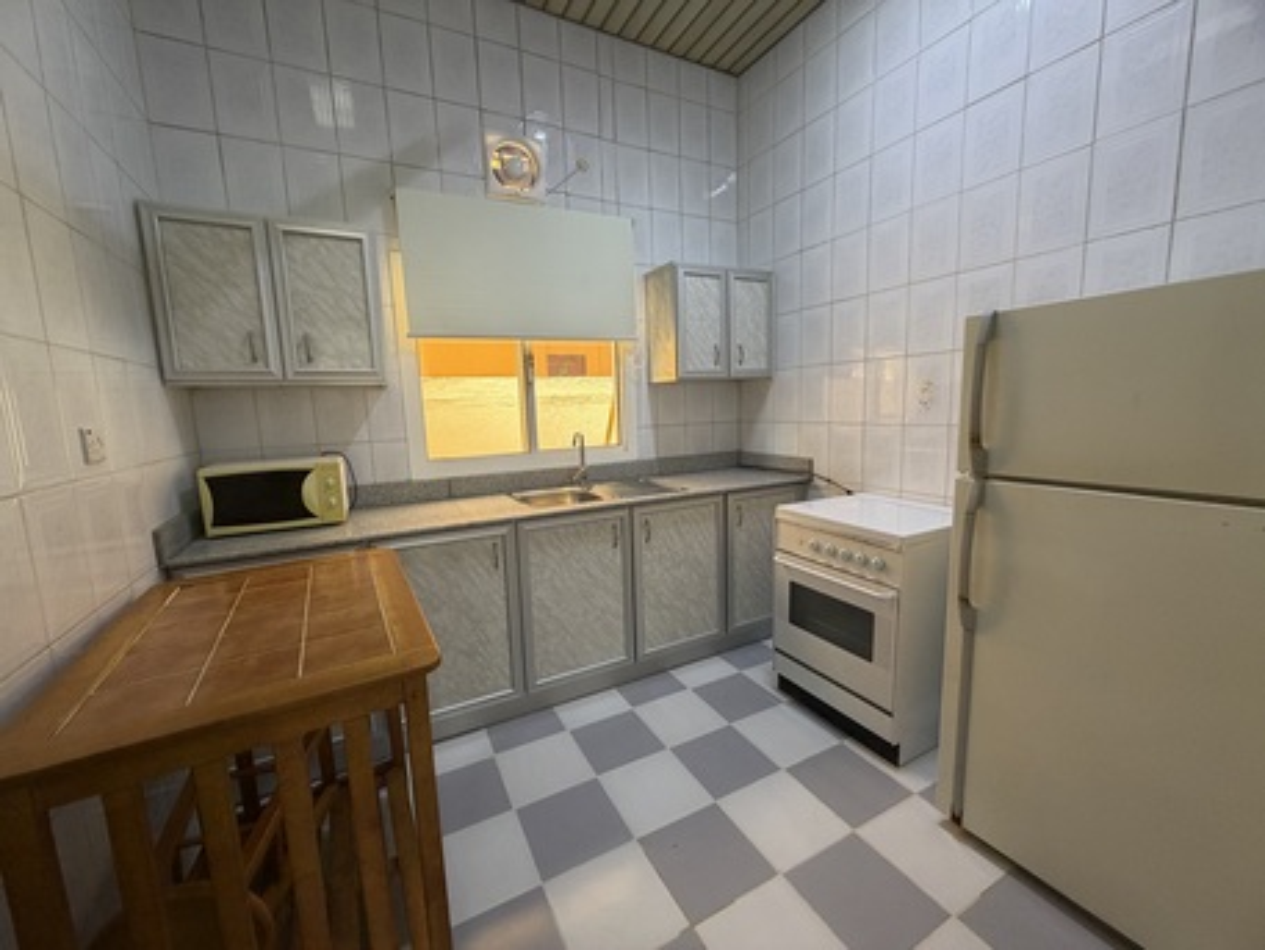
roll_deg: +3.3
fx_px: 512
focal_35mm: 14
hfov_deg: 102.0
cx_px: 632
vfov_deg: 85.7
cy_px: 475
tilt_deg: -7.4
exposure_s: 1/50
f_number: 2.2
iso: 160
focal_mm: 2.22
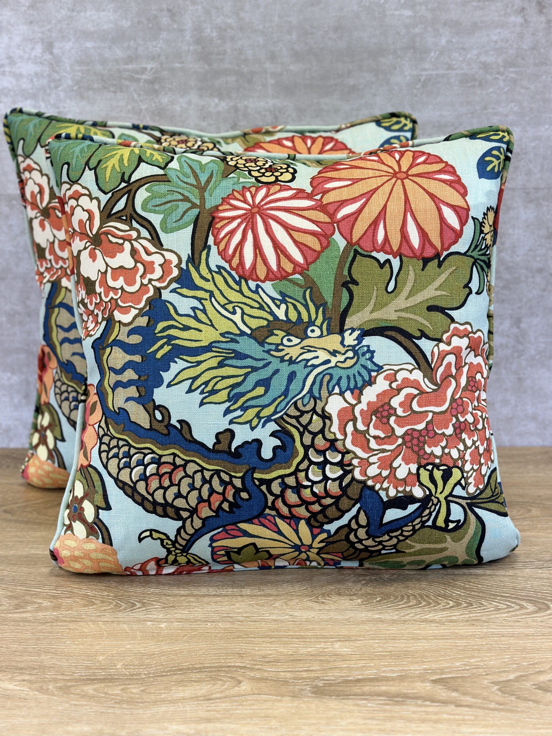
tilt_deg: -16.4
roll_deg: +1.4
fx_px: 1021
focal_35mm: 48
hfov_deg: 30.3
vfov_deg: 39.7
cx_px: 276
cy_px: 368
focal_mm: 6.86
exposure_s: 1/120
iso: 80
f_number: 1.78
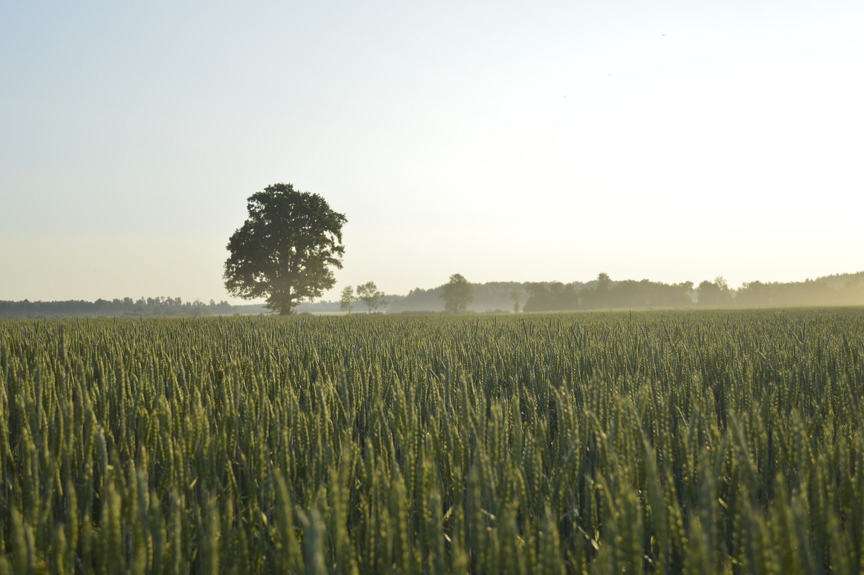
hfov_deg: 42.8
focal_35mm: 46
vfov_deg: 29.2
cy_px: 280
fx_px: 1103
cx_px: 424
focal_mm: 28
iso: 100
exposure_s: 1/640
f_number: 5
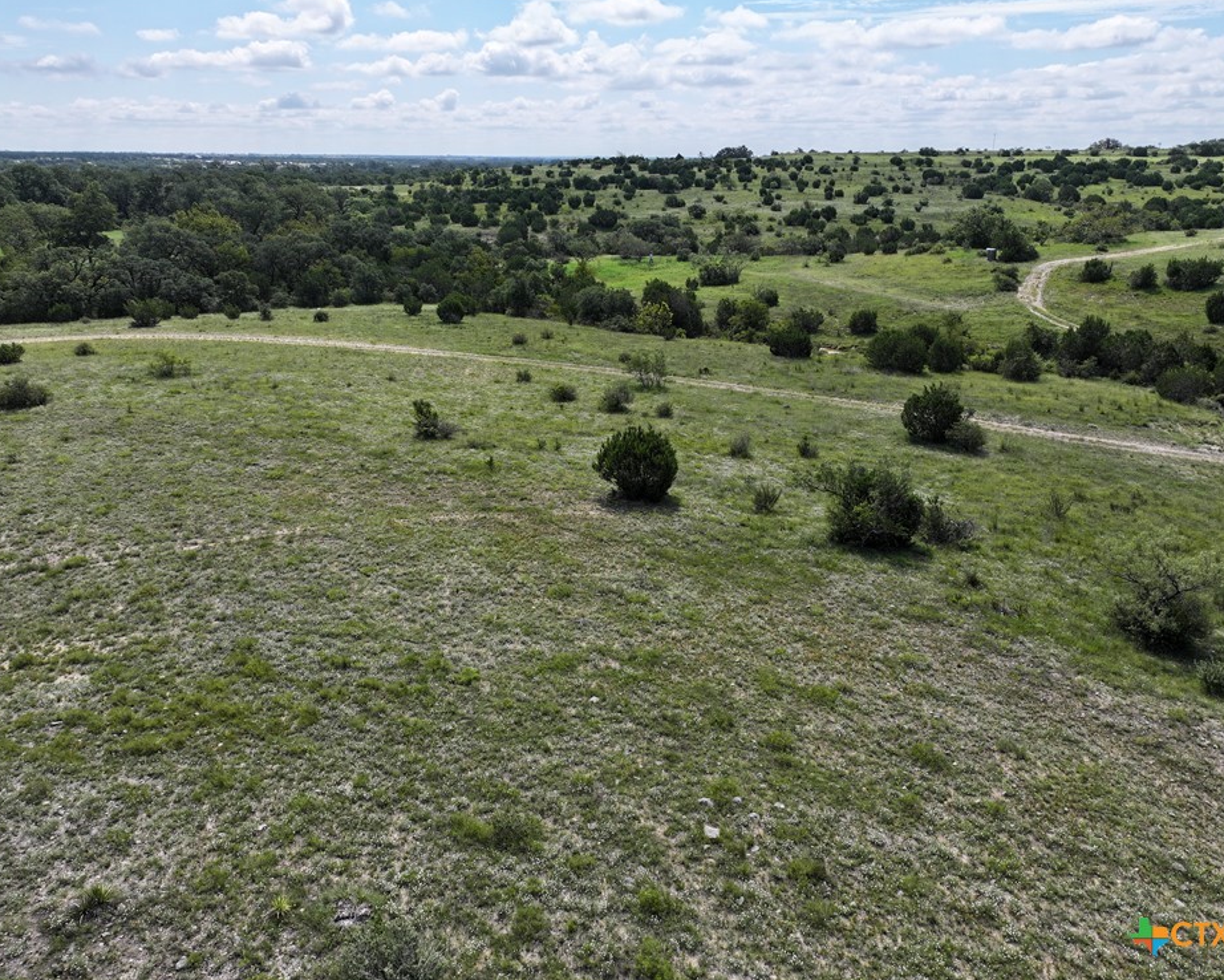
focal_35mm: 26
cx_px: 643
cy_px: 473
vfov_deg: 54.9
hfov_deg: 66.0
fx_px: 942
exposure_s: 1/3200
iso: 230
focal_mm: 12.29
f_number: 2.8
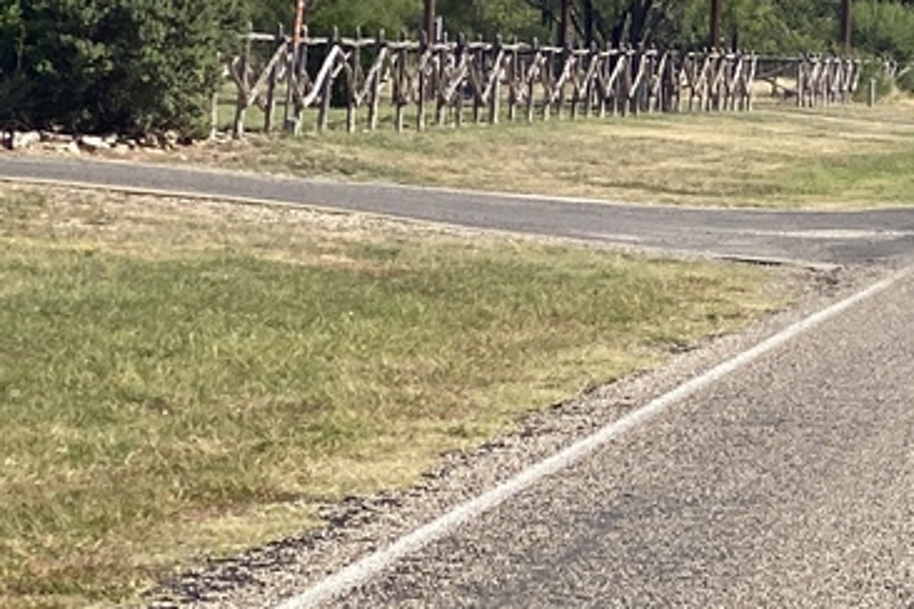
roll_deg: +0.4
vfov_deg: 6.4
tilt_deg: +0.2
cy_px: 242
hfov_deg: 9.3
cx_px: 1471
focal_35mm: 213
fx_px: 5407
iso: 20
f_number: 2
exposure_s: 1/1453
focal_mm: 6
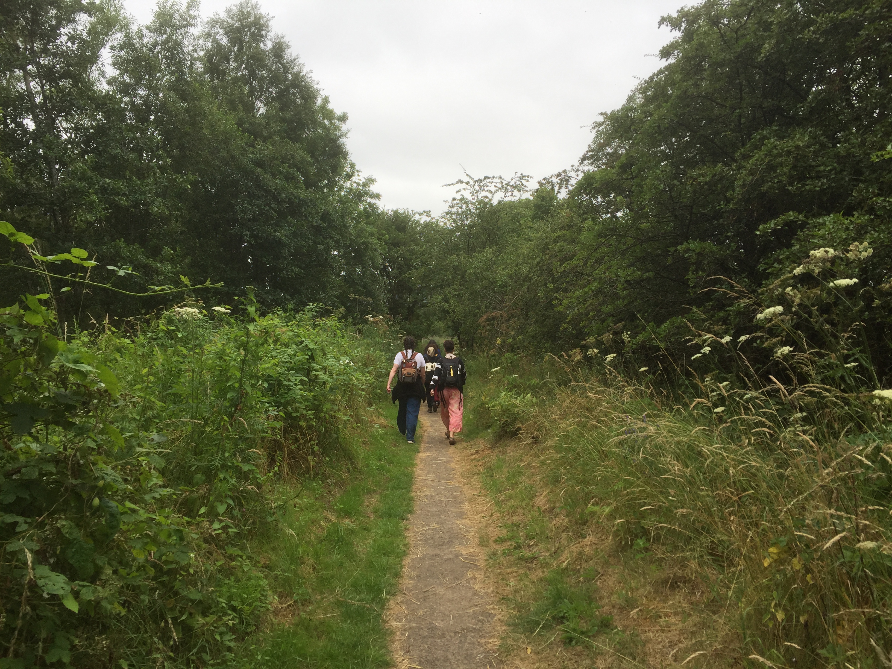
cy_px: 334
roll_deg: -1.2
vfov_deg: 48.2
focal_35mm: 29
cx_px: 446
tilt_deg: +2.2
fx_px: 747
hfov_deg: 61.7
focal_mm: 4.15
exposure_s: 1/824
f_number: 2.2
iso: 32
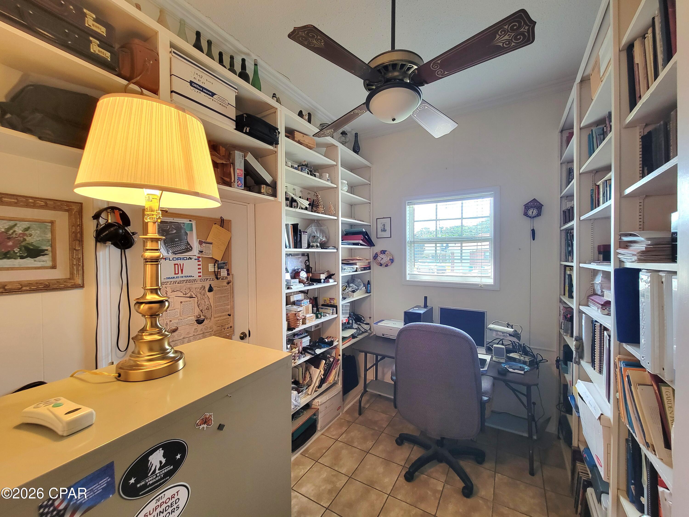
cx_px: 344
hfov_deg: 106.2
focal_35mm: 13
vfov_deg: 89.9
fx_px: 259
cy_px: 258
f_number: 2.2
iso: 125
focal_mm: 2.2
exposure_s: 1/60.2
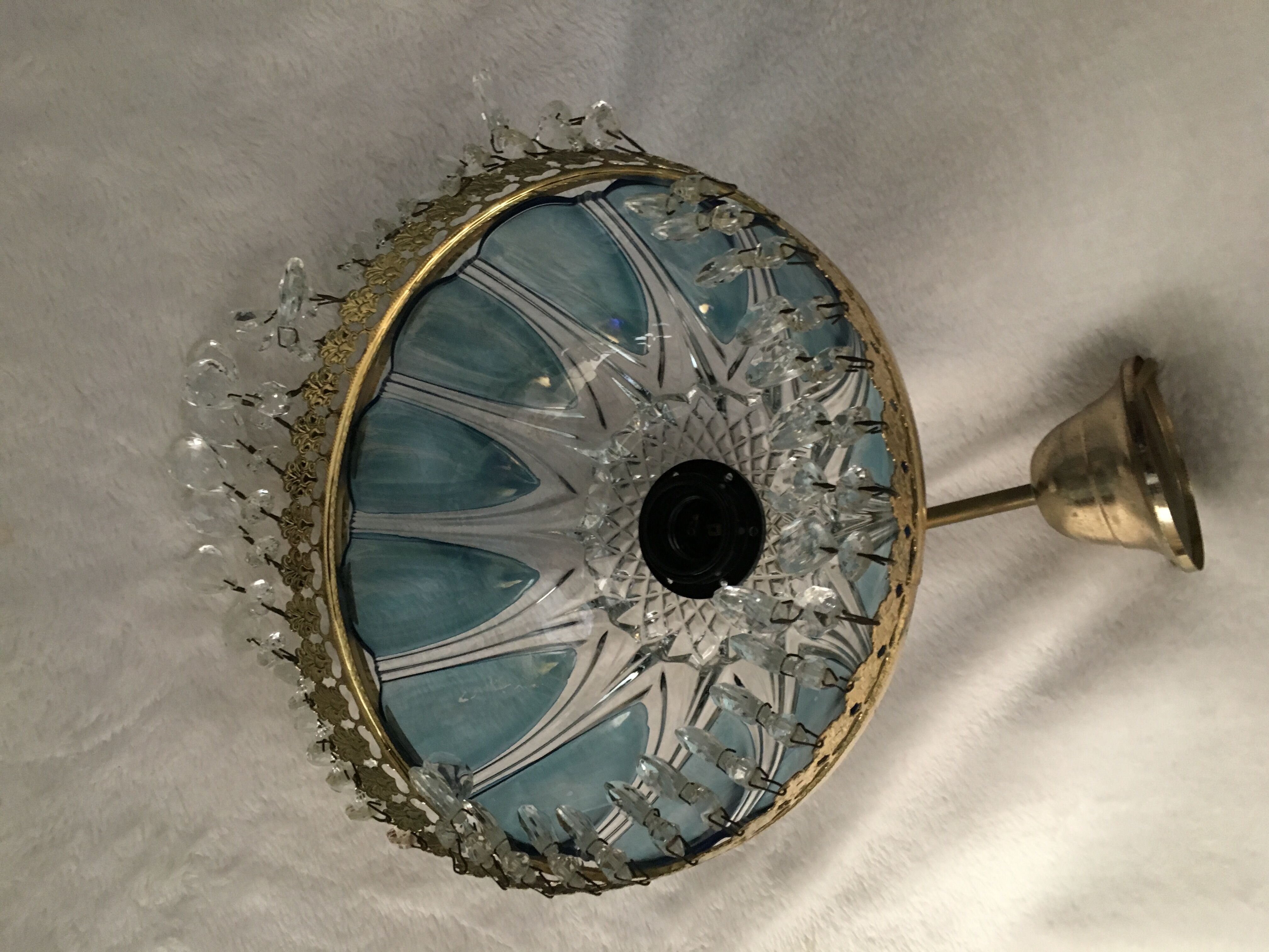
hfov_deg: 61.7
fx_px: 1063
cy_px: 476
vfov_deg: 48.2
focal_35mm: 29
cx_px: 634
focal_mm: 4.15
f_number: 2.2
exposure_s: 1/20
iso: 200
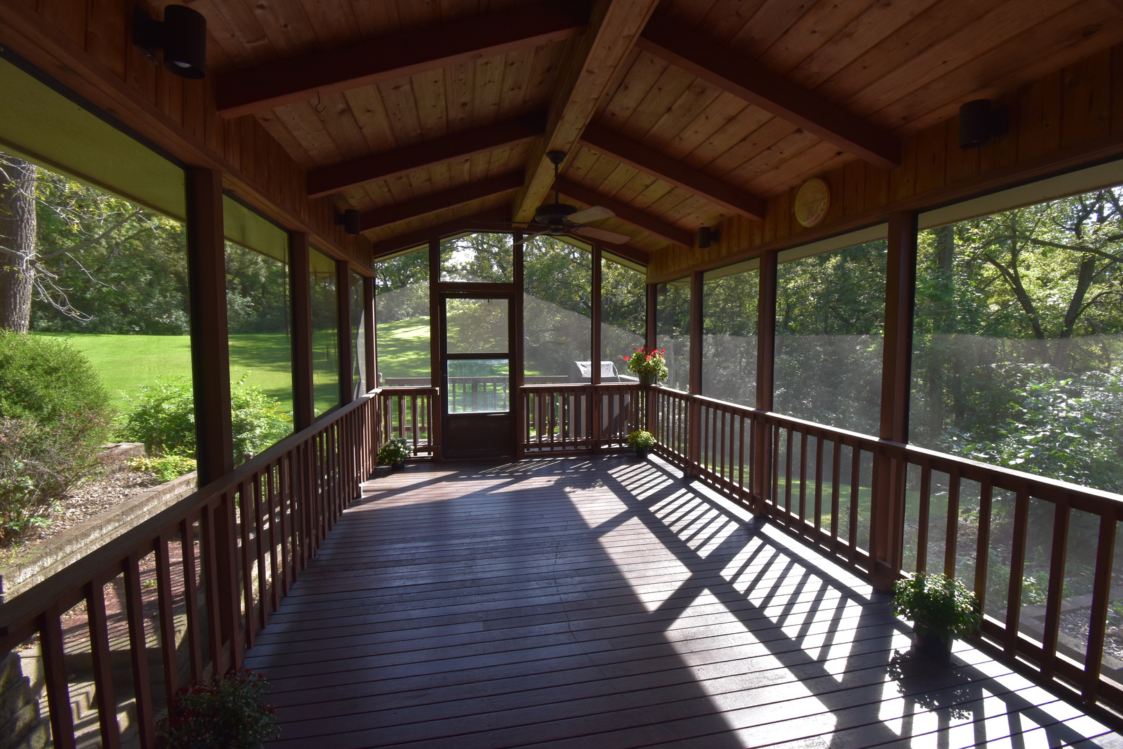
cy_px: 374
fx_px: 468
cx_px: 562
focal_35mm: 15
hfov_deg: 100.4
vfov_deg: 77.3
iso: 400
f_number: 9
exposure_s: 1/100
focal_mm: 10
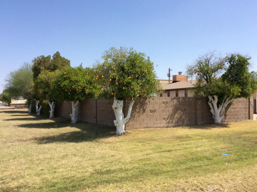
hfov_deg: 56.9
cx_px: 128
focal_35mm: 32
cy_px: 96
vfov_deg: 44.1
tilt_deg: +0.1
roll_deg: -0.3
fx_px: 237
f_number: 2.4
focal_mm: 3.3
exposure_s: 1/1362
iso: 32
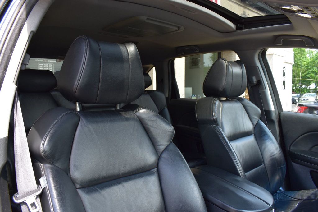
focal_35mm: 27
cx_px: 159
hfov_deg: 67.4
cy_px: 106
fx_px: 238
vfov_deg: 47.9
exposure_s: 1/125
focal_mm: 18
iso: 400
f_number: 9
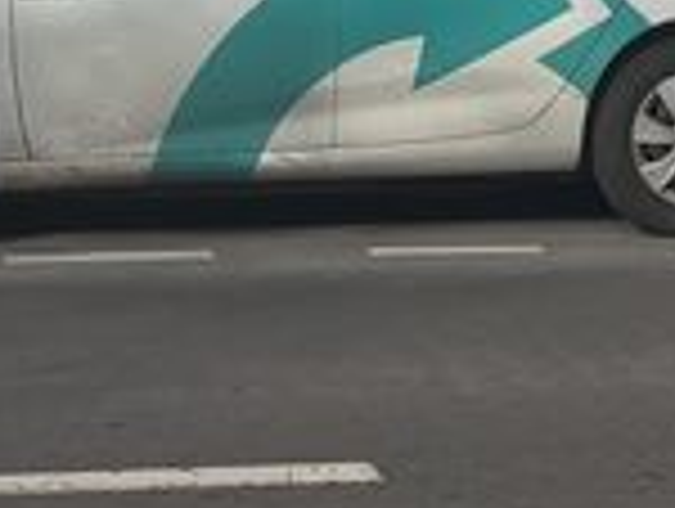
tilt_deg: +10.1
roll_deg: -1.2
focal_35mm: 173
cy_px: -985
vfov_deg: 7.6
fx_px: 3379
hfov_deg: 11.4
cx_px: 576
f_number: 1.6
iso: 50
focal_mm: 5.96
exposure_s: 1/2857
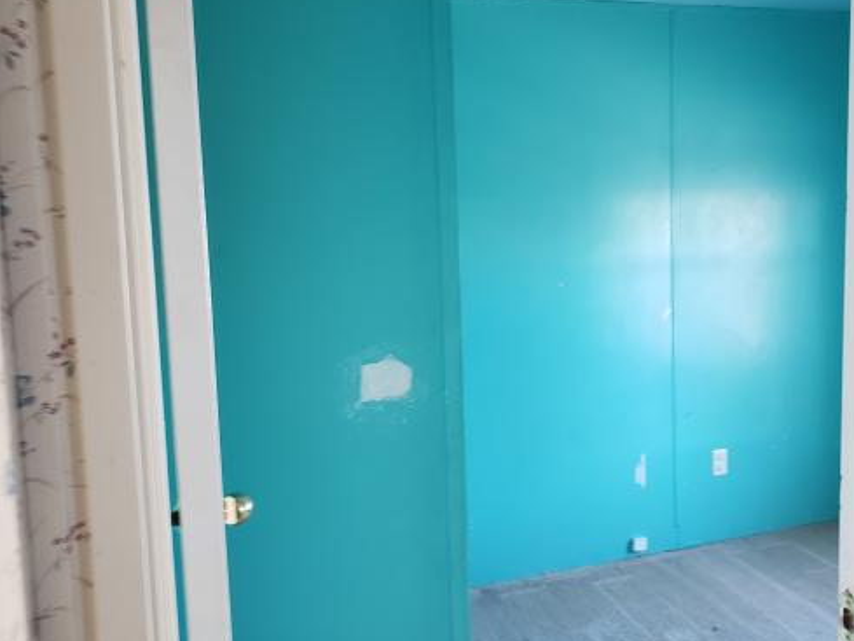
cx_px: 473
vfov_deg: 41.8
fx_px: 839
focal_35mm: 34
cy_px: 286
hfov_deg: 53.8
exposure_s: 1/19
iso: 250
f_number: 2.4
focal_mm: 4.3
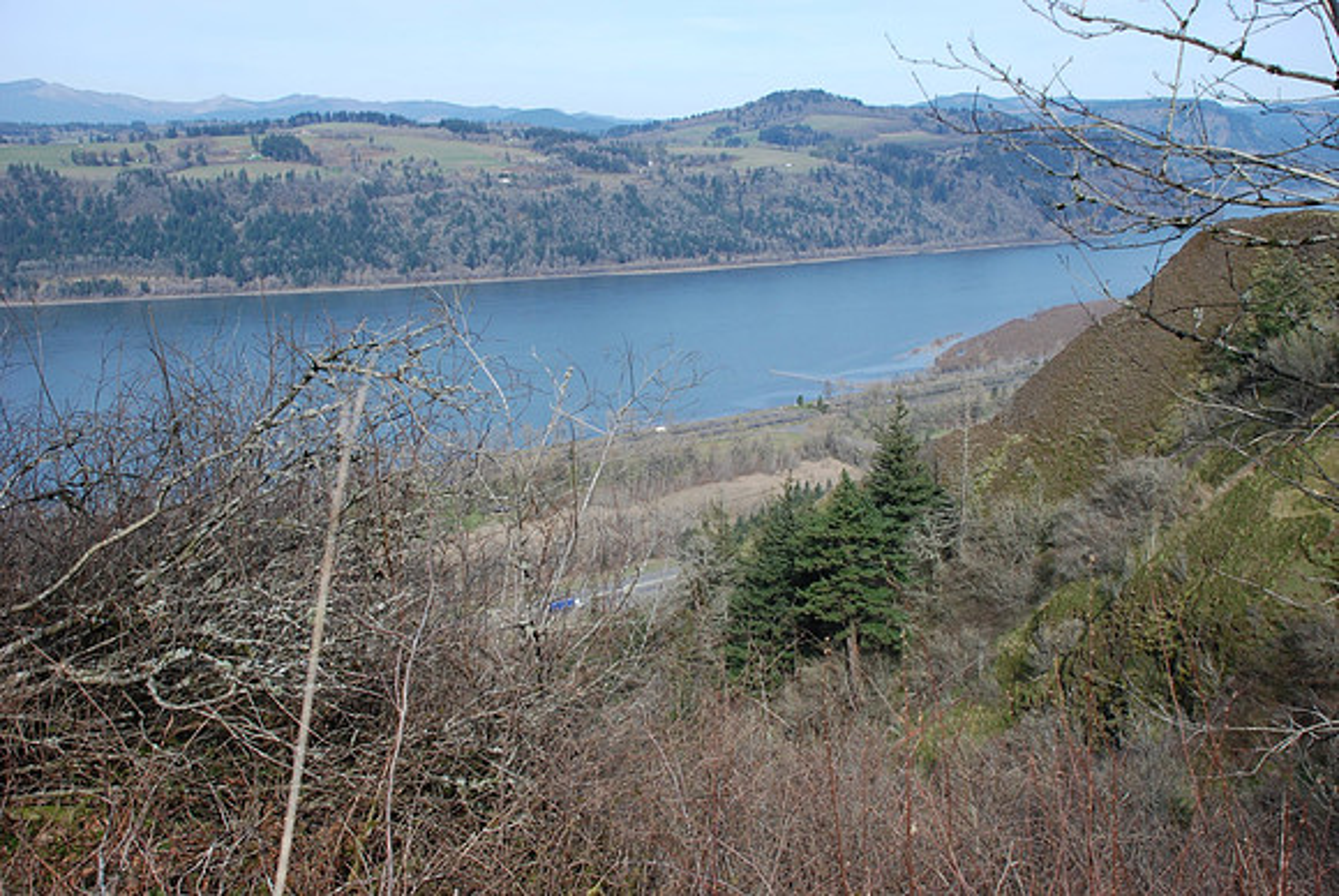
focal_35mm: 33
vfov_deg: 40.1
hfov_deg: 57.2
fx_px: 1229
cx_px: 670
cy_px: 448
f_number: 5
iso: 200
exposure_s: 1/640
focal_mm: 22
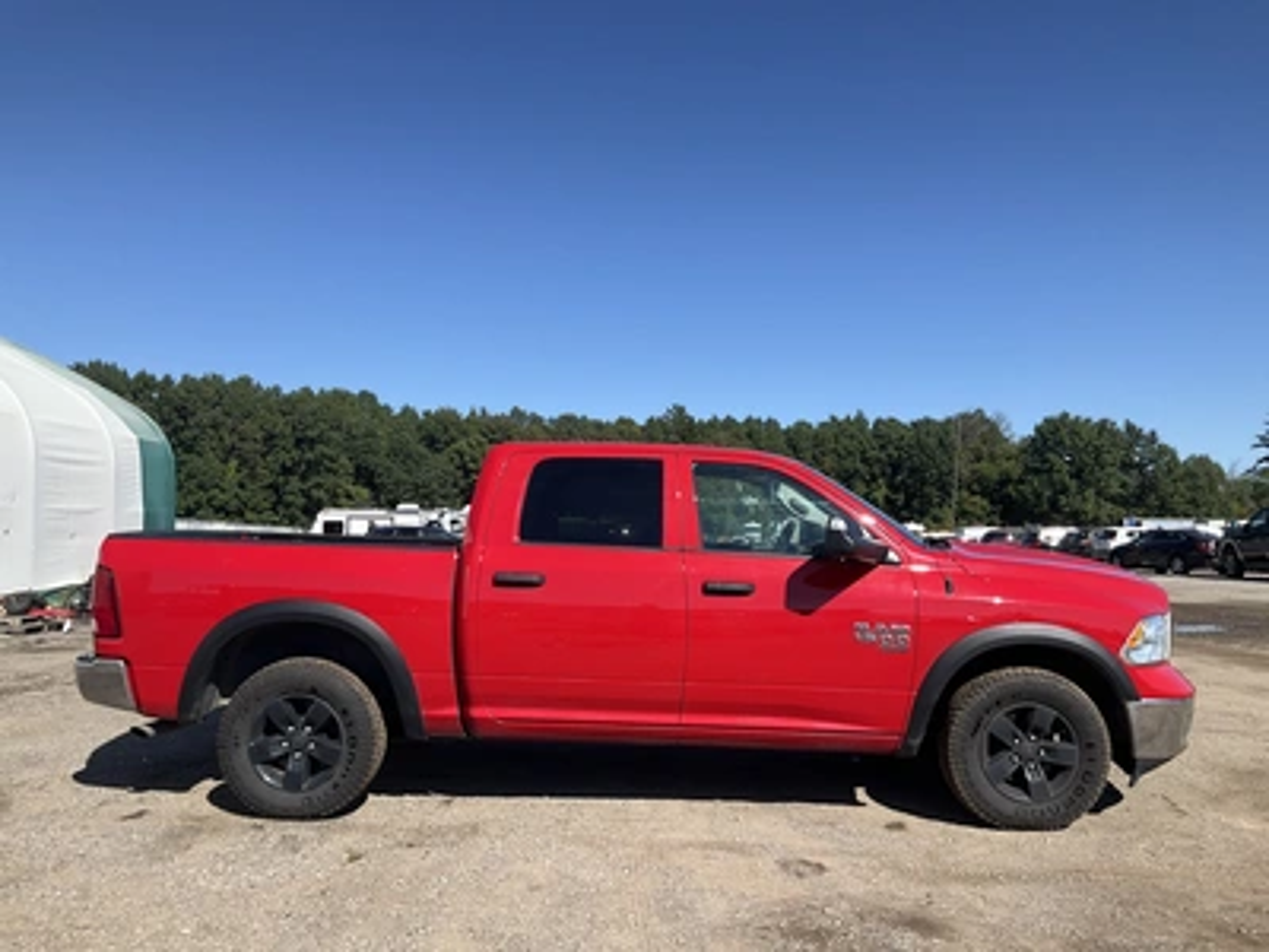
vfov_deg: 48.2
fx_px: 1063
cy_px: 476
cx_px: 634
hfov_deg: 61.7
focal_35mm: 29
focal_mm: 3
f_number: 1.8
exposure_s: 1/1675
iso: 25
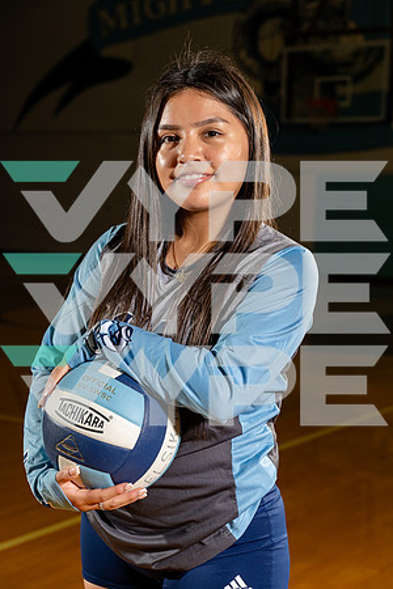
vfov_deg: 32.4
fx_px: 1015
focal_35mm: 62
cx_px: 196
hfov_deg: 21.9
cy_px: 294
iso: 250
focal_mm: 62
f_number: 5
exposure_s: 1/250
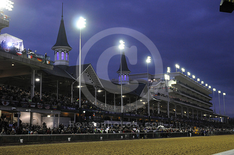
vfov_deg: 28.0
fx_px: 312
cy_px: 78
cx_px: 117
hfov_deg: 41.2
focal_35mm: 48
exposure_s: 1/160
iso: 1000
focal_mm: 32
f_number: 3.2
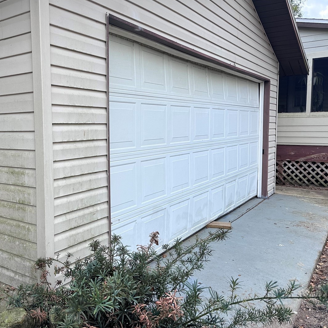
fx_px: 343
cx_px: 93
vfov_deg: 51.1
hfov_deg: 49.6
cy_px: 157
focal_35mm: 32
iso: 80
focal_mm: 6.86
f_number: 1.78
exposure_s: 1/1845
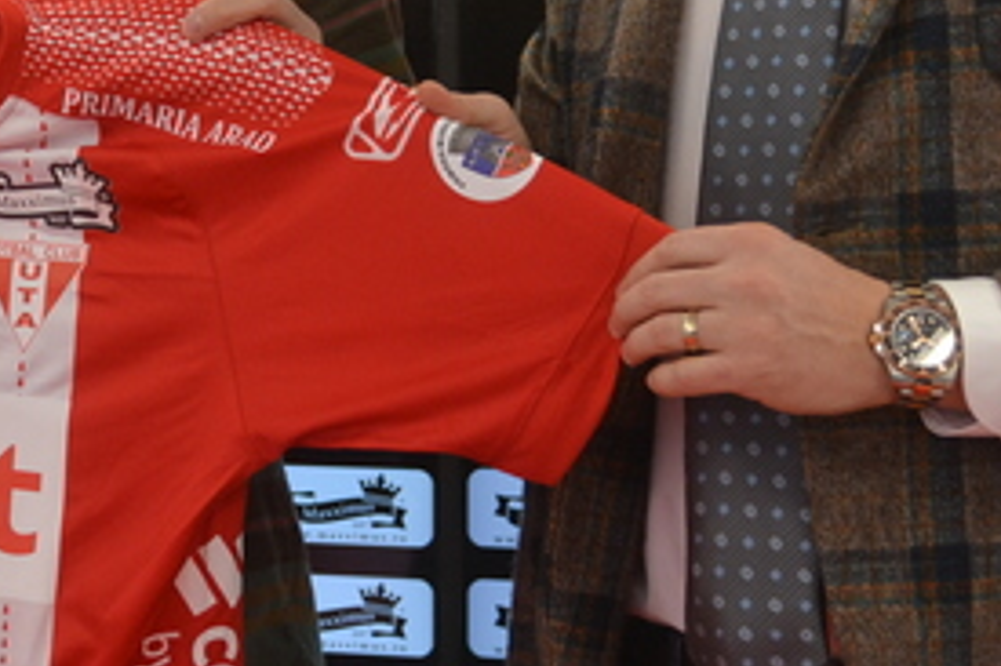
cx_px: 69
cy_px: 64
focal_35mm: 122
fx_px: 3390
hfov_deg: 16.5
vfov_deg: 11.2
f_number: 4.5
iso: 500
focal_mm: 28
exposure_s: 1/60
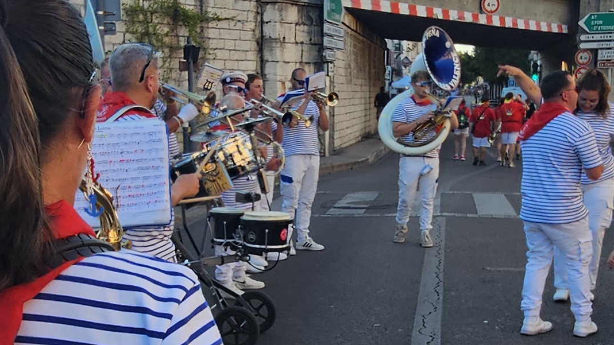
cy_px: 256
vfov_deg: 22.4
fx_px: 863
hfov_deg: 39.1
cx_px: 347
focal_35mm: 53
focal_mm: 2.2
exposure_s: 1/377
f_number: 2.2
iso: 50
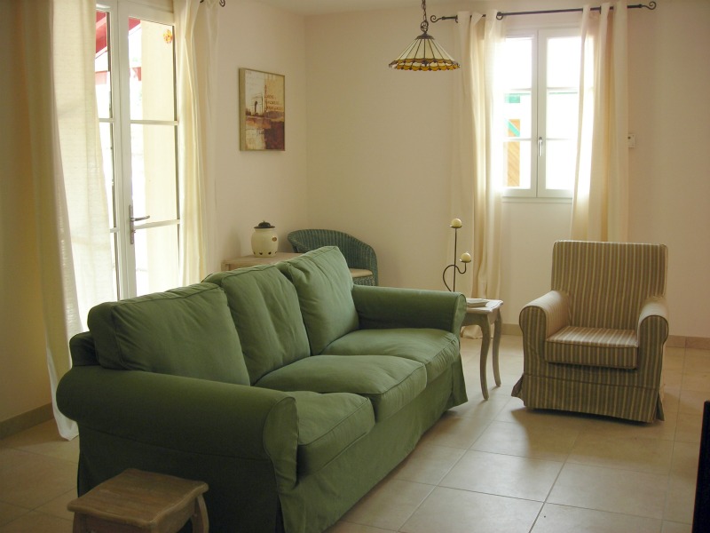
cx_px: 355
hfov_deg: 49.0
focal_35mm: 38
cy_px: 266
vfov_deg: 37.7
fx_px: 779
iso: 50
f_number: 3.2
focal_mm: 6.3
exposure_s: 1/25.1
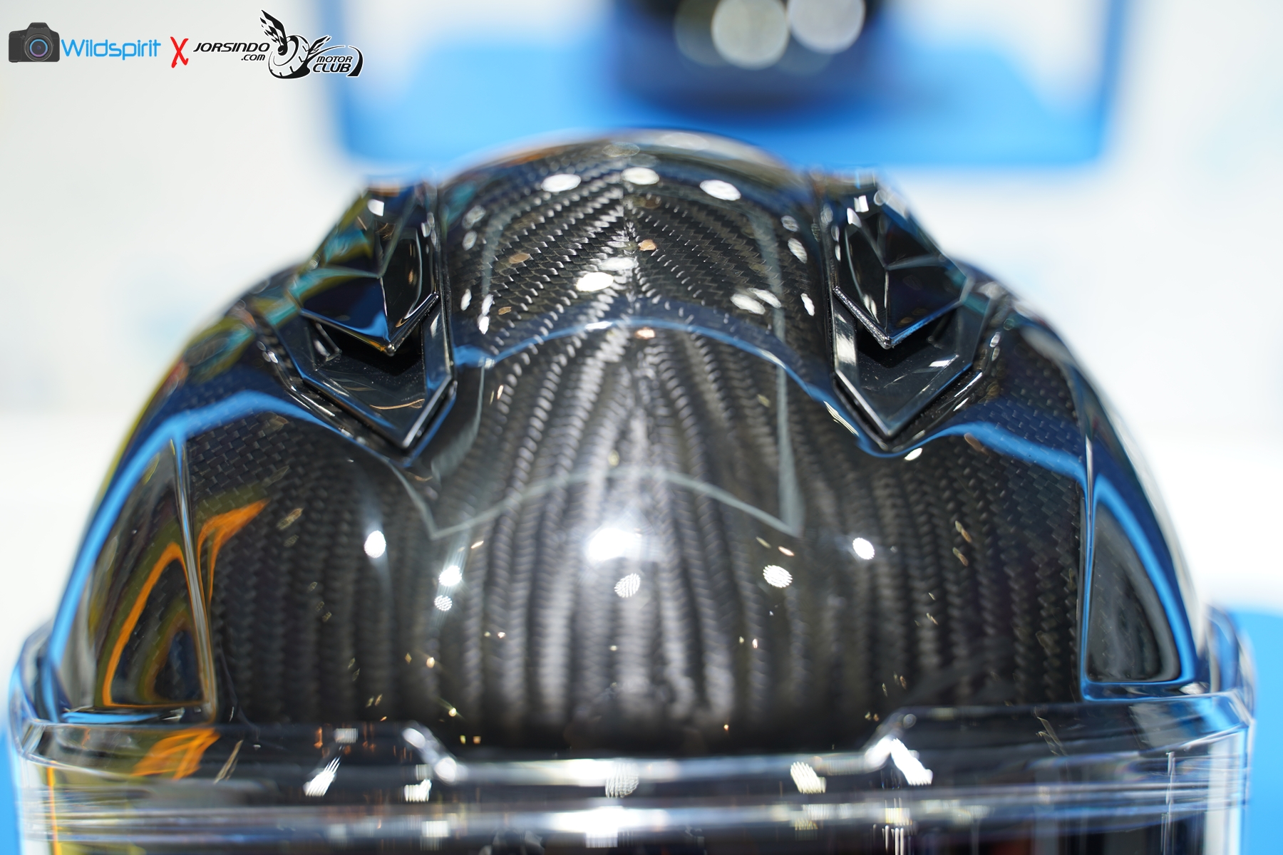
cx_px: 642
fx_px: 1889
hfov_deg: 37.5
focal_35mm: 53
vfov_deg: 25.5
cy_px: 428
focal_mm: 53
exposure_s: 1/125
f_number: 2.8
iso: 100
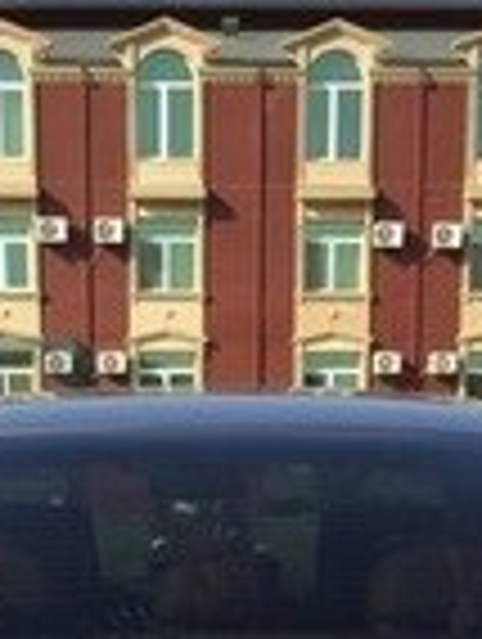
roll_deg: -0.1
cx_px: 194
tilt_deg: -15.1
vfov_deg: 17.6
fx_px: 1870
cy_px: 932
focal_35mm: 101
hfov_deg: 14.7
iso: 32
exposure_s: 1/1319
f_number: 2.2
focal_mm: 4.15
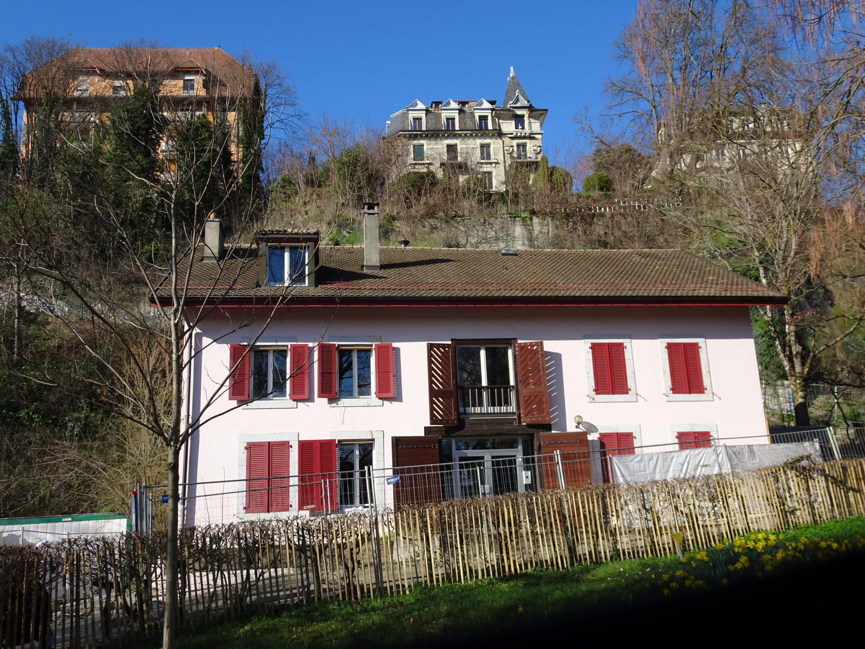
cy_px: 324
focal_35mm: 30
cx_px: 432
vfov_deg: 46.8
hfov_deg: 60.0
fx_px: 750
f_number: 4
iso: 80
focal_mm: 5.09
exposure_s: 1/640
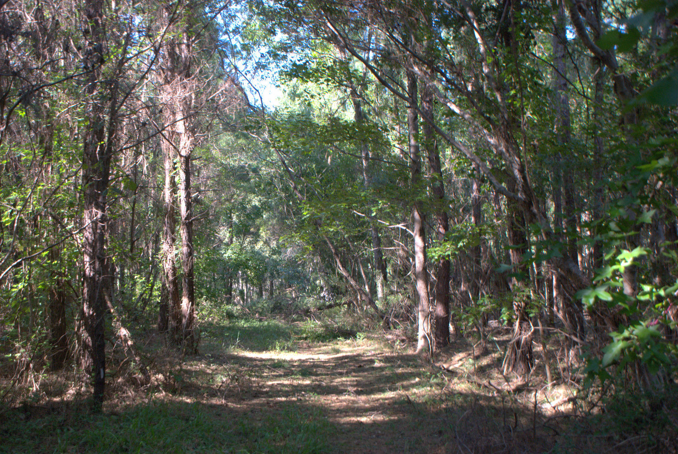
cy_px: 227
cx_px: 339
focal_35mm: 39
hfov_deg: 49.5
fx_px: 736
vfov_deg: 34.3
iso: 400
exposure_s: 1/125
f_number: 4
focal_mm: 26
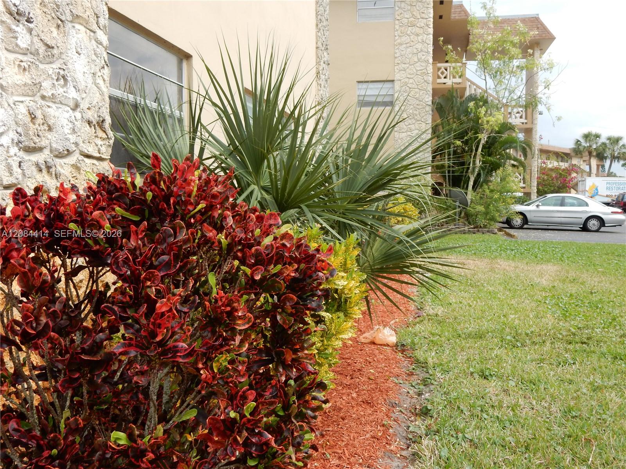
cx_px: 313
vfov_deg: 39.7
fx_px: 651
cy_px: 234
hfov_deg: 51.4
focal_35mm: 36
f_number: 4
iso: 125
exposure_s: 1/320
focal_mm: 6.4
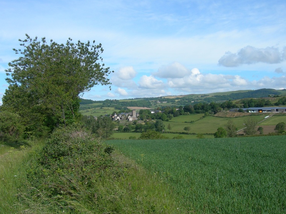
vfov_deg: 36.0
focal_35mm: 40
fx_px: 330
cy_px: 109
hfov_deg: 46.8
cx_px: 142
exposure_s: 1/412
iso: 50
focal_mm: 7.8
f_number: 4.8
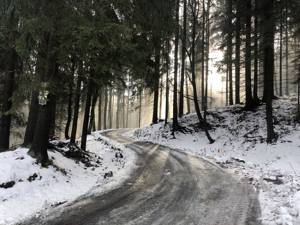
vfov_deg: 49.7
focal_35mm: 28
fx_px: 243
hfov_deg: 63.4
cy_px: 112
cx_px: 150
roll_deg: -2.8
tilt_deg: +5.6
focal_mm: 4
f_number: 1.8
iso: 20
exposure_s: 1/243
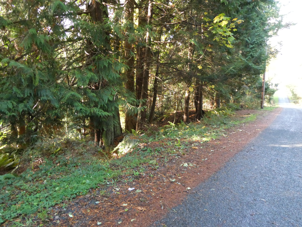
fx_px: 209
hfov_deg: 71.6
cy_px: 114
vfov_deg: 56.8
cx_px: 151
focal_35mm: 24
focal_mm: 4.3
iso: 640
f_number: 3.3
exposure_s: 1/60
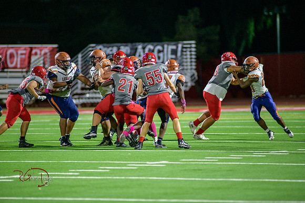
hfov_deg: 6.9
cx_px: 152
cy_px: 102
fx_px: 2542
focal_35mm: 300
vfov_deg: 4.6
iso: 2000
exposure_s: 1/500
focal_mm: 300
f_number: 2.8
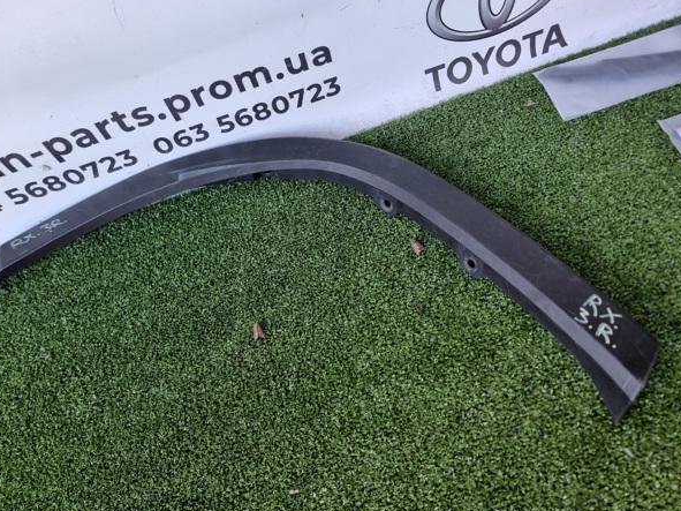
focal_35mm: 26
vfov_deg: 53.0
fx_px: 511
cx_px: 336
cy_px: 249
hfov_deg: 67.3
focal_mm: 6.7
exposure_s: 1/100
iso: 64
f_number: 1.8
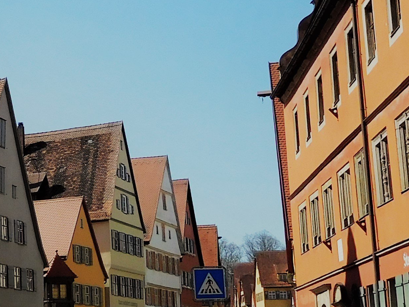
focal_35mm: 93
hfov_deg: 19.3
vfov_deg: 15.9
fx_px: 1099
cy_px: 172
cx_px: -134
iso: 125
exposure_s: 1/400
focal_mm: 4.5
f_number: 6.8
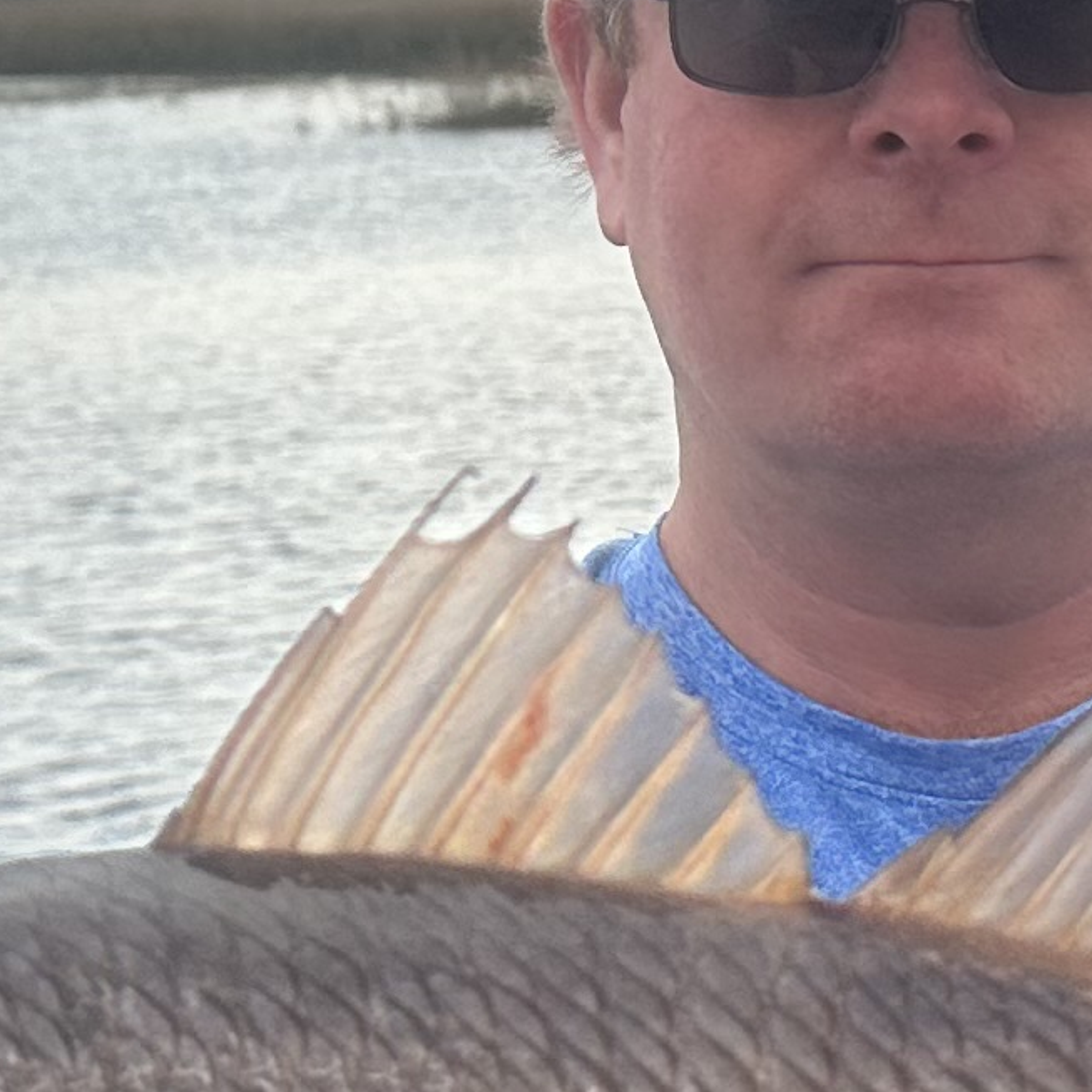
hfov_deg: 13.1
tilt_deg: -1.6
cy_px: 55
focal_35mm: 131
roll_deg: +1.6
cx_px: 1104
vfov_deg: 13.2
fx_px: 4675
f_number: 1.78
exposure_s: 1/5263
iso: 80
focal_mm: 6.86
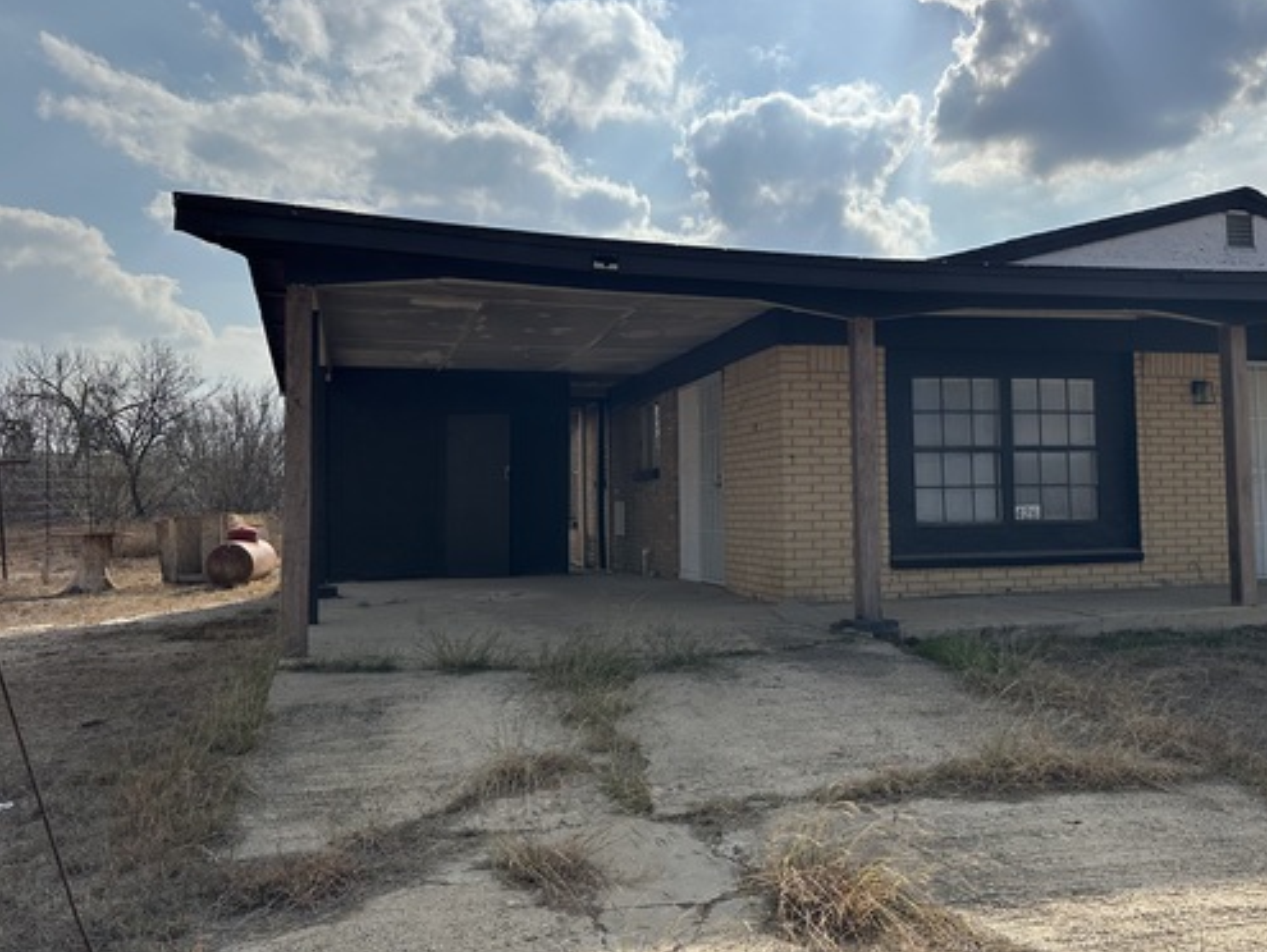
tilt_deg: +3.5
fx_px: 1135
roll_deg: +0.1
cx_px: 735
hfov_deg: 58.0
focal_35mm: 31
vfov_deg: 45.5
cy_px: 461
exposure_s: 1/13699
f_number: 1.78
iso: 80
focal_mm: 6.86
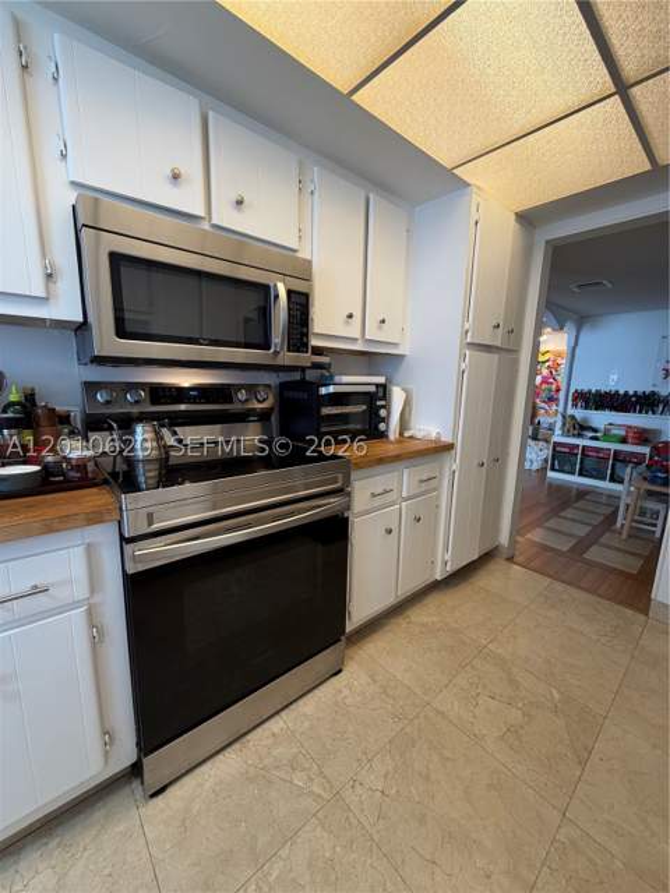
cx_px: 335
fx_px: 361
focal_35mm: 14
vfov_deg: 102.1
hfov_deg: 85.7
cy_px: 446
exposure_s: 1/120
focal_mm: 2.22
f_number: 2.2
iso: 200
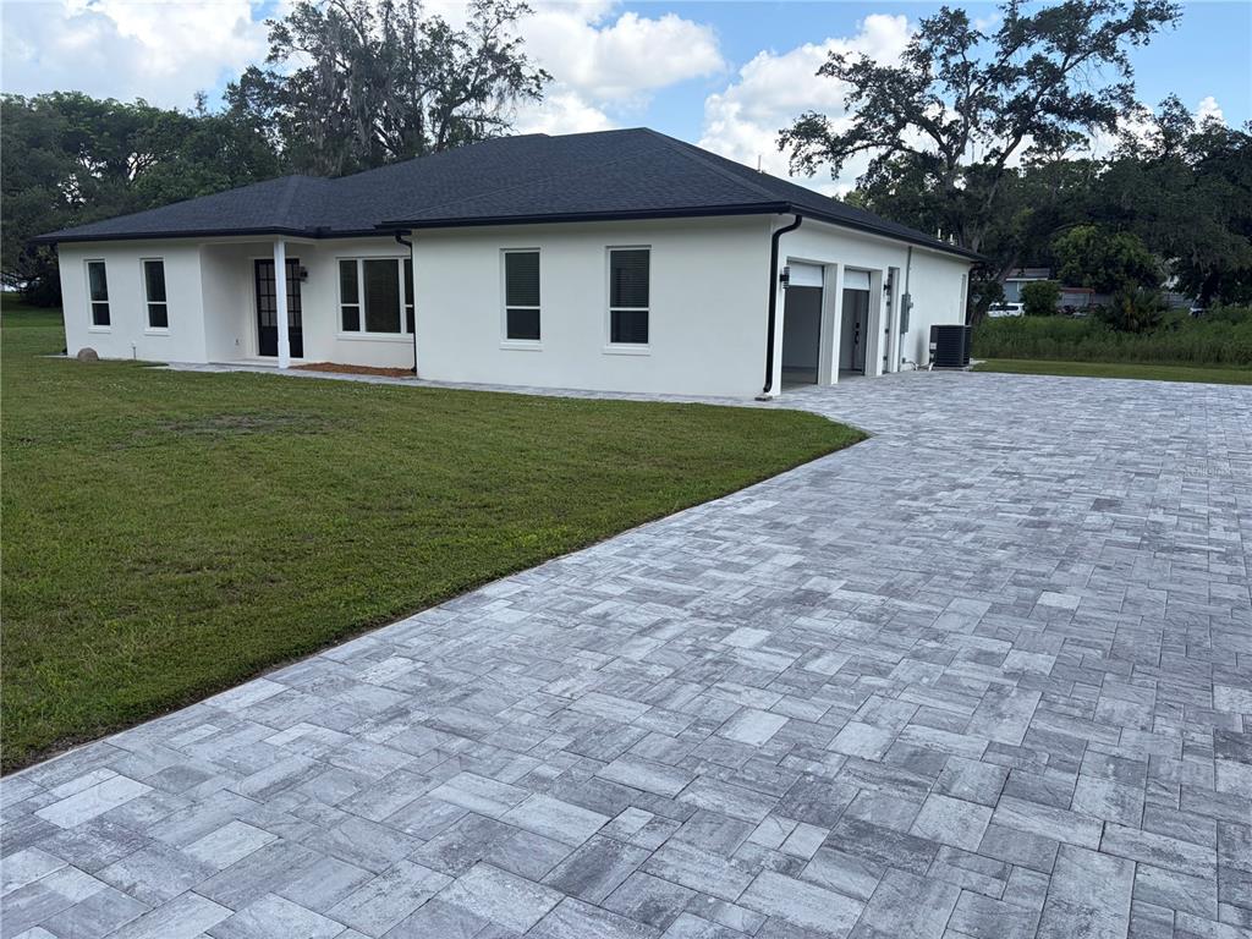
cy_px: 470
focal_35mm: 26
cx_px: 626
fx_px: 940
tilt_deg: -9.3
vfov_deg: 53.1
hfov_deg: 67.3
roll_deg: +0.1
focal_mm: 5.96
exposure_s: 1/2012
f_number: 1.6
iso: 50
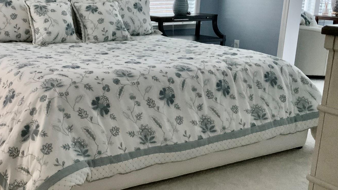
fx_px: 439
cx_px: 88
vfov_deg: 24.4
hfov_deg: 41.0
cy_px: 84
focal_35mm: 49
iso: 320
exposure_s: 1/40
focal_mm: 3
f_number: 1.8
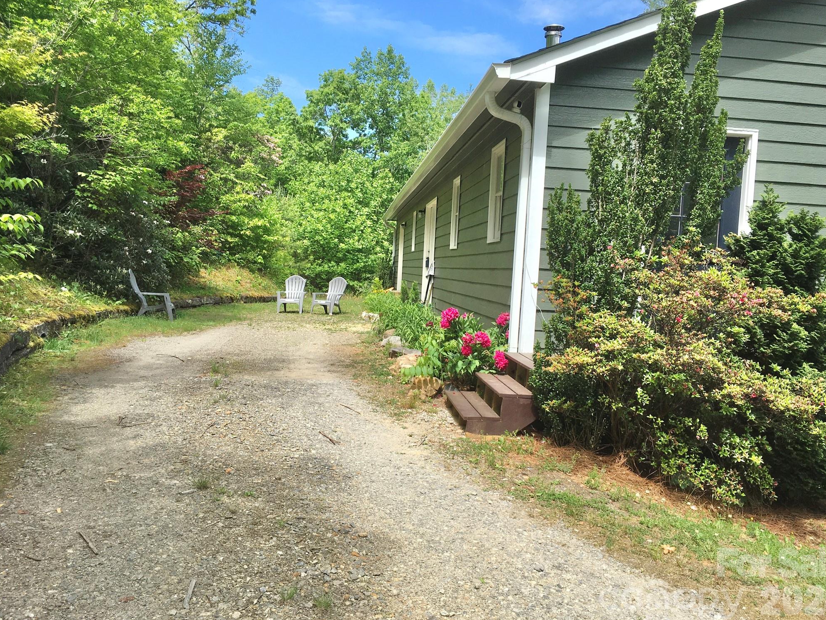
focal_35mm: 30
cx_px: 423
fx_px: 716
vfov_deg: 46.8
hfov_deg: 60.0
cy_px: 309
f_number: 2.2
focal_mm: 4.15
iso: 25
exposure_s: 1/864
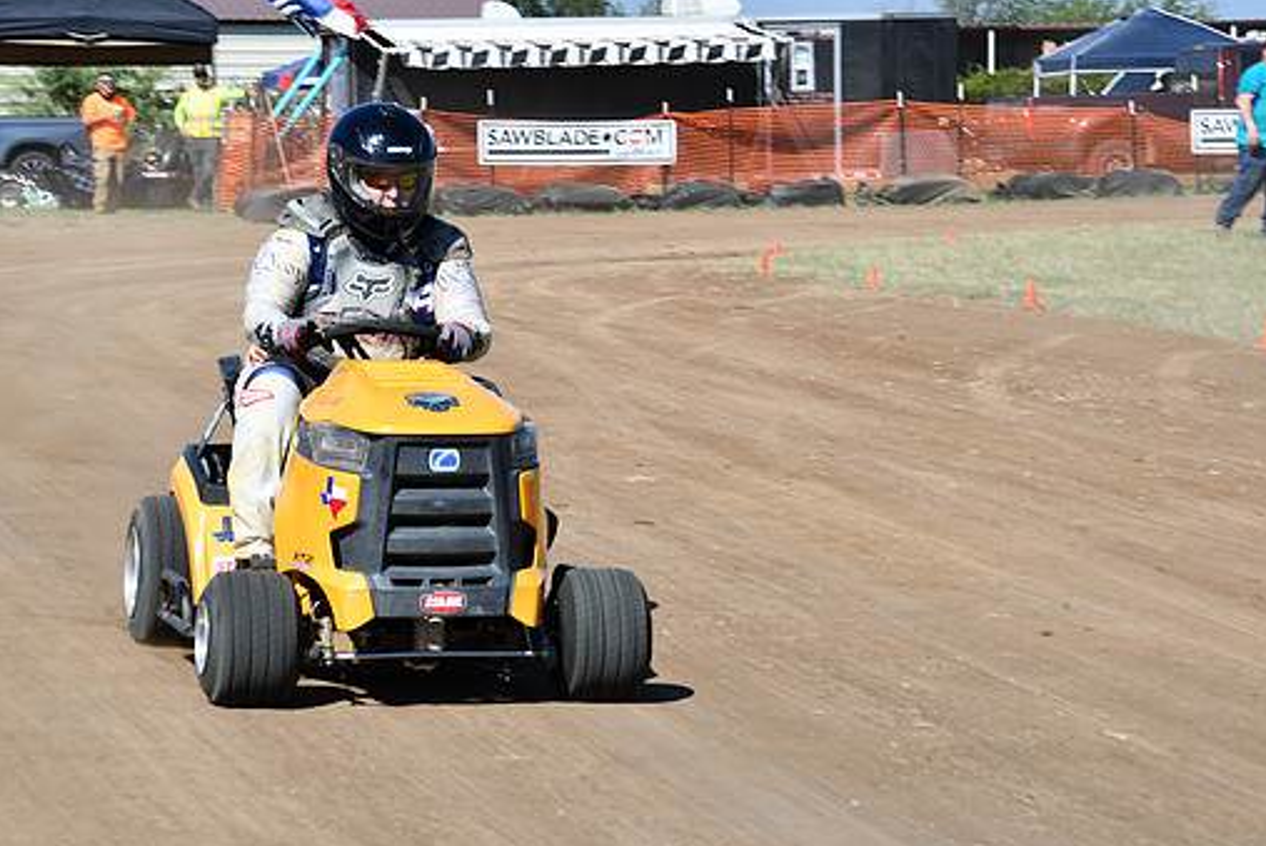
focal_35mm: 128
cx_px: 599
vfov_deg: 10.7
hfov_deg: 16.0
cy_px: 381
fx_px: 4505
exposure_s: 1/250
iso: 100
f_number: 8
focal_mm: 75
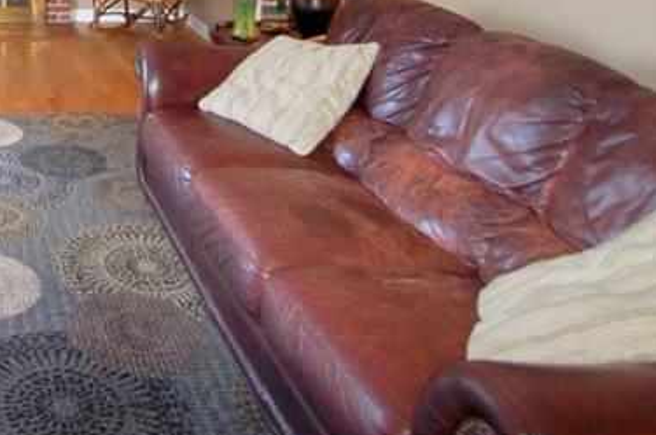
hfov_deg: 40.2
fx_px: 746
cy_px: -119
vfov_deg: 27.6
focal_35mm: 41
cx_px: -33
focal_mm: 10
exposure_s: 1/60
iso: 400
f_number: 3.5
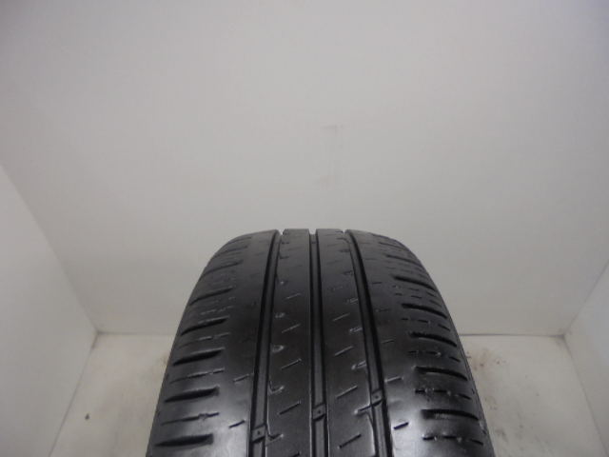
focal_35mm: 26
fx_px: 457
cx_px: 304
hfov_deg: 67.3
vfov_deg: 53.1
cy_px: 228
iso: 100
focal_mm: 4.6
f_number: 3.5
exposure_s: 1/30
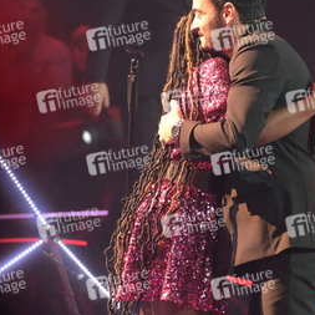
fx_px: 3737
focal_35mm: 363
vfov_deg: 4.8
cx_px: 210
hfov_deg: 4.8
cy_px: 129
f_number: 5.6
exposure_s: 1/400
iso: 12800
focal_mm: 240
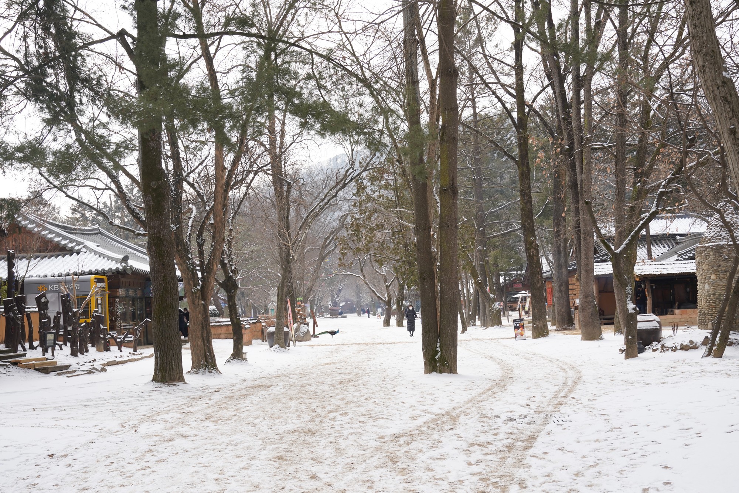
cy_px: 246
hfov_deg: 40.3
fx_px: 1006
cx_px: 370
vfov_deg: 27.5
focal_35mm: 49
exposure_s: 1/100
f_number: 11
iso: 320
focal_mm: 49
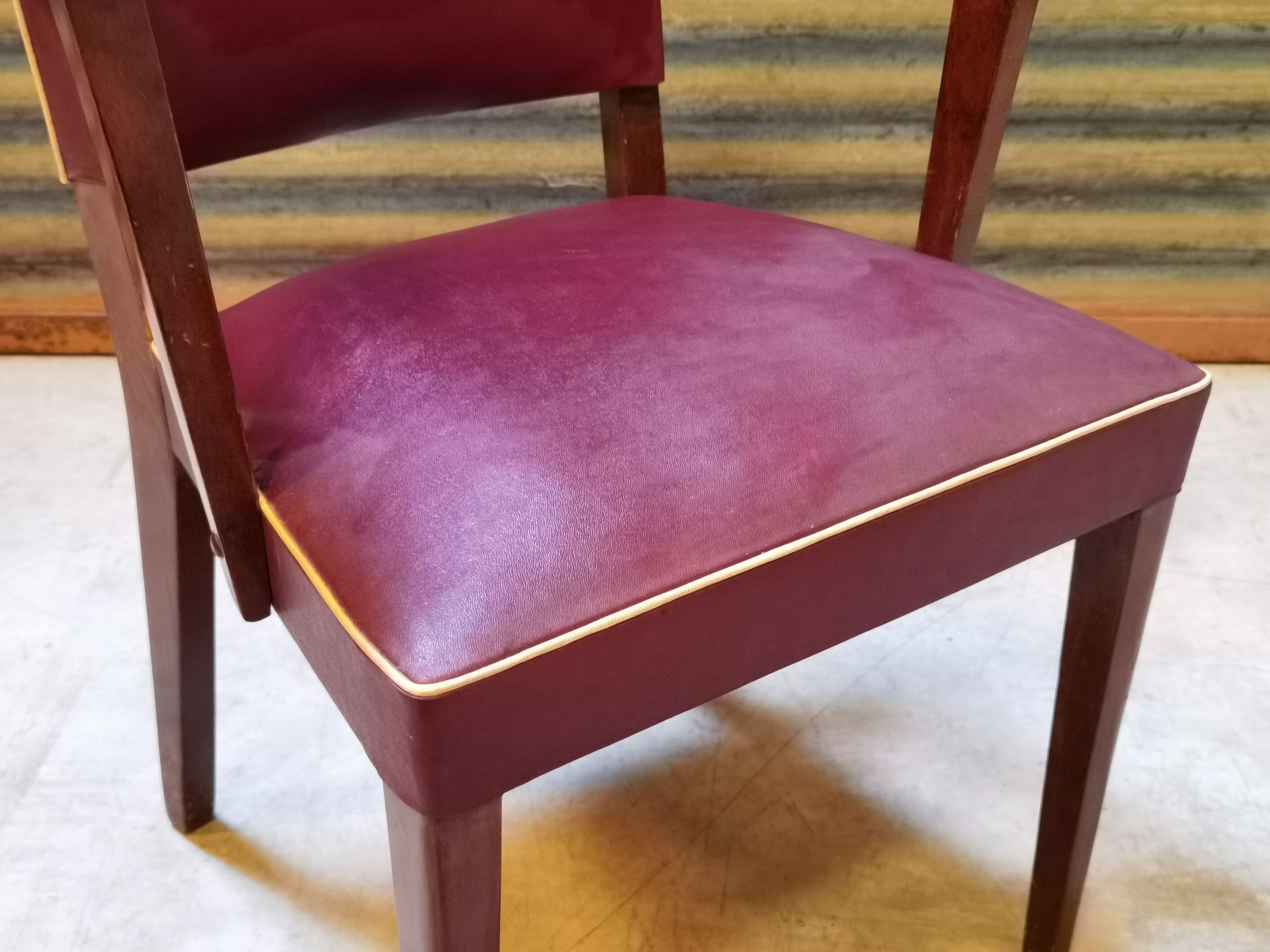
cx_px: 635
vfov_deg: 35.1
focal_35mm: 41
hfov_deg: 45.8
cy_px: 476
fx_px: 1504
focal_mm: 6.71
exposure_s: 1/33.3
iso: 640
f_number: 1.9
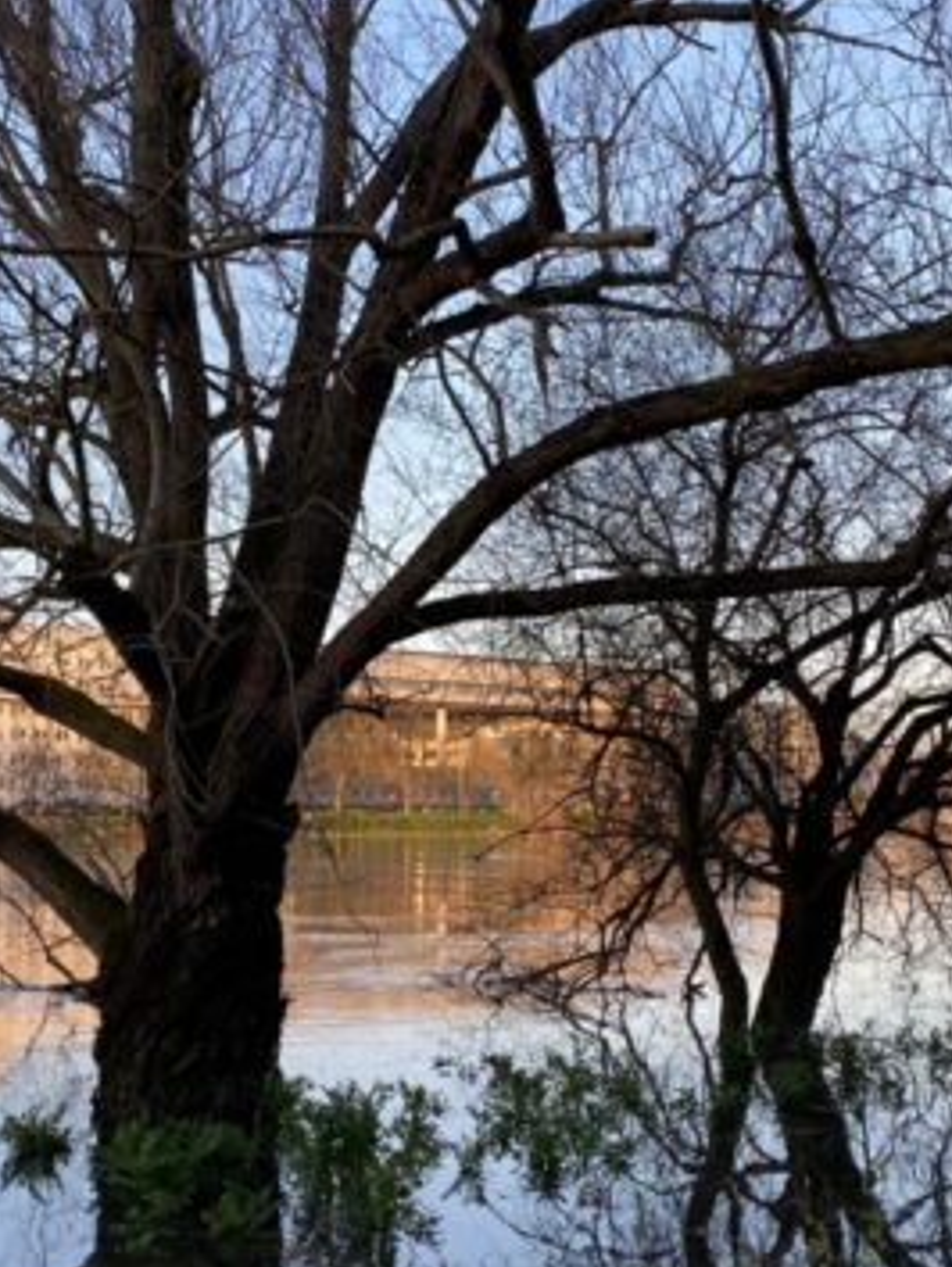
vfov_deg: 40.3
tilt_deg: +4.2
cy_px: 737
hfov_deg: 30.7
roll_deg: +0.1
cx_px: 336
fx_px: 1721
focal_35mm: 47
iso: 32
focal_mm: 4.25
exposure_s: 1/296
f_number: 1.8
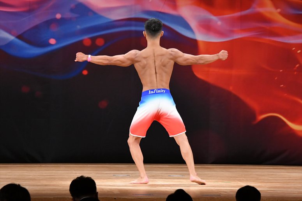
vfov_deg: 5.7
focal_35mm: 240
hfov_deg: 8.6
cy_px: 100
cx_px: 151
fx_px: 2012
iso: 3200
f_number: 5.6
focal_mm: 160
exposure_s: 1/400
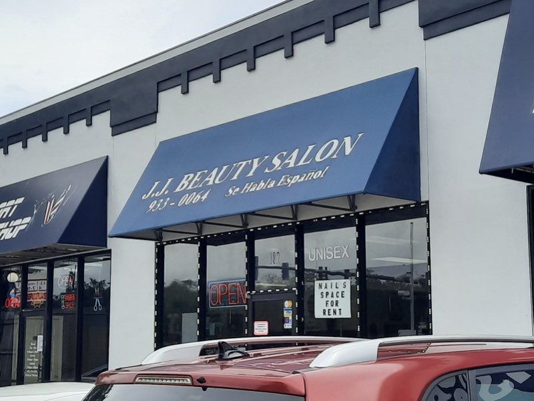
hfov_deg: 69.4
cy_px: 200
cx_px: 267
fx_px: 386
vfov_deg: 54.9
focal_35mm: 25
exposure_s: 1/1094
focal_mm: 4.6
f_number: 2
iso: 32
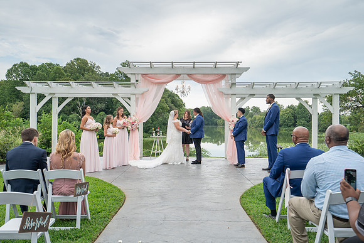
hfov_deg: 54.4
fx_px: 354
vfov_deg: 37.9
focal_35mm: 35
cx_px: 180
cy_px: 115
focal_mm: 33
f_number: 5
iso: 125
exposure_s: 1/200
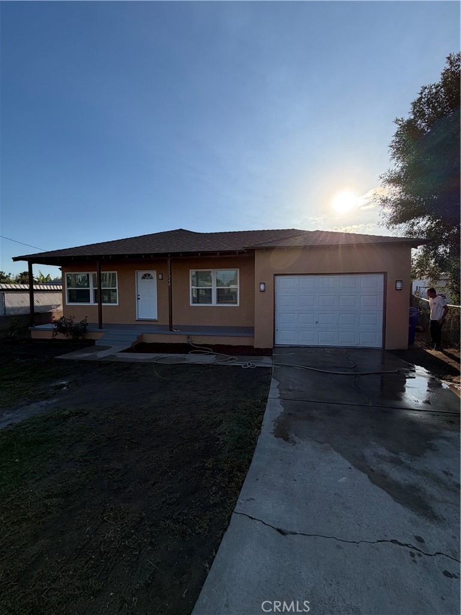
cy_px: 308
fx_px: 249
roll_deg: -0.2
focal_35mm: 14
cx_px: 230
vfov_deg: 102.1
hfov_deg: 85.7
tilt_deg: -3.5
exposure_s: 1/809
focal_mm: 2.22
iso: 25
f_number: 2.2
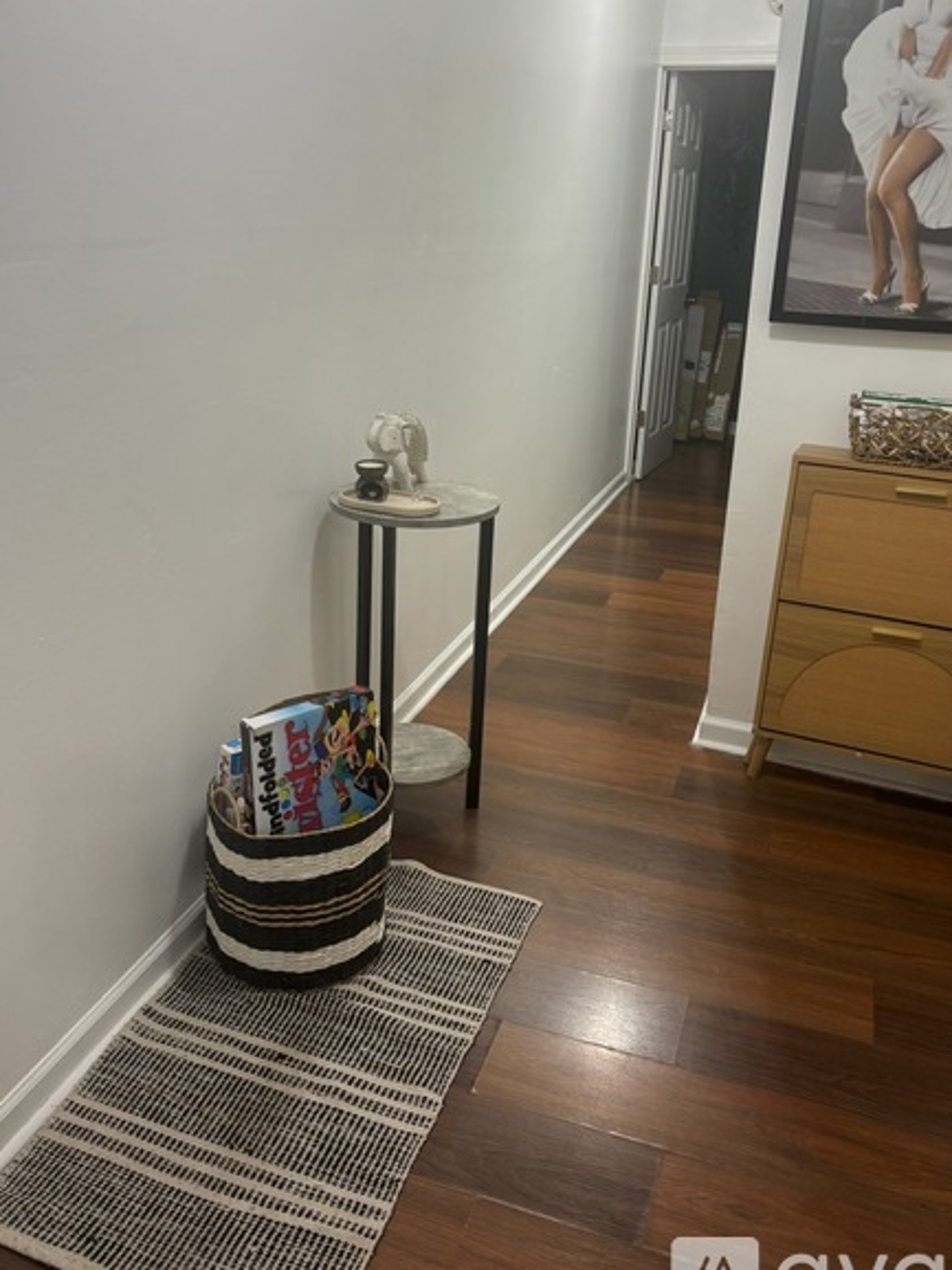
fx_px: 1101
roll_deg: -3.7
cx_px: 477
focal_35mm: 30
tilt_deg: -18.6
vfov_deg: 59.9
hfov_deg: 46.8
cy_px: 592
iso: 100
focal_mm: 5.96
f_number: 1.6
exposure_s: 1/60
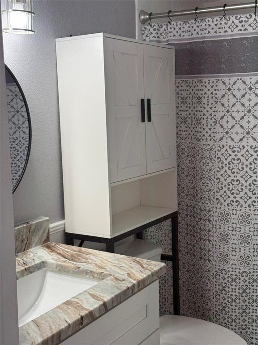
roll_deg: +0.3
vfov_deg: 39.7
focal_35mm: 48
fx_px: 477
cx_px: 129
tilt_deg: -4.6
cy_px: 172
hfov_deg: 30.3
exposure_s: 1/120
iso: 64
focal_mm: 6.76
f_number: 1.78
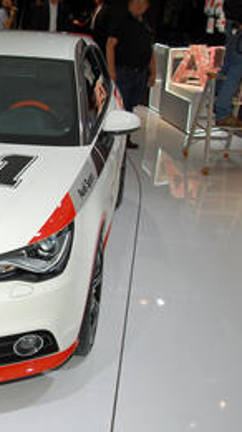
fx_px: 663
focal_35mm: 58
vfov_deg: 36.0
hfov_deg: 19.7
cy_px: 219
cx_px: -35
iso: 200
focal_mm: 24
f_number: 5.6
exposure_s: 1/125
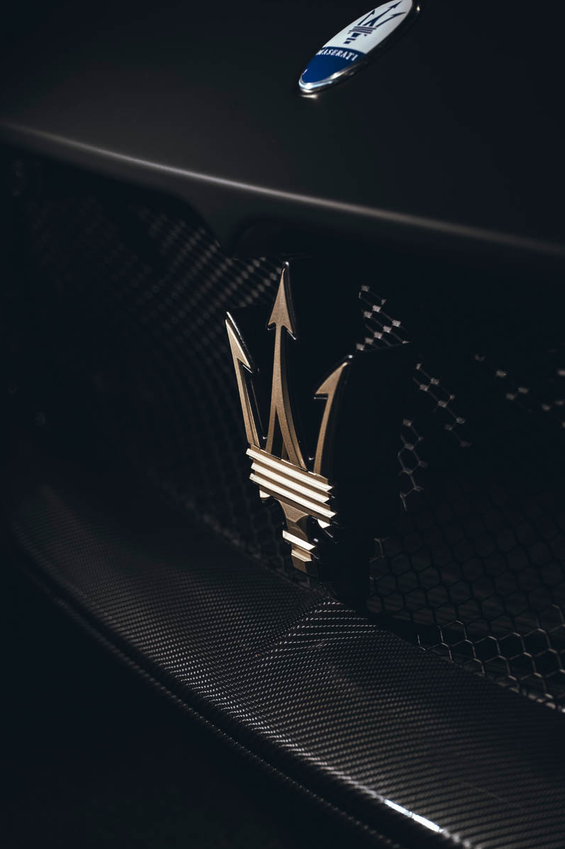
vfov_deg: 24.8
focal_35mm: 82
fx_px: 1931
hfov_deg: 16.6
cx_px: 280
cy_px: 421
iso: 1250
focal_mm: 77
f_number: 3.9
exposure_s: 1/125
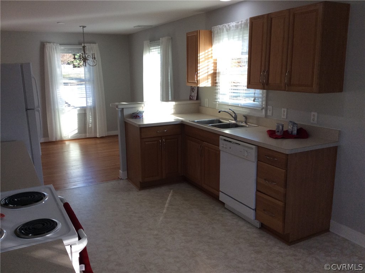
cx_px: 182
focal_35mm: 32
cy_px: 136
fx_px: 337
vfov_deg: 44.0
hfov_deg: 56.9
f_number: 2.4
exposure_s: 1/120
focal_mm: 3.3
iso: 64
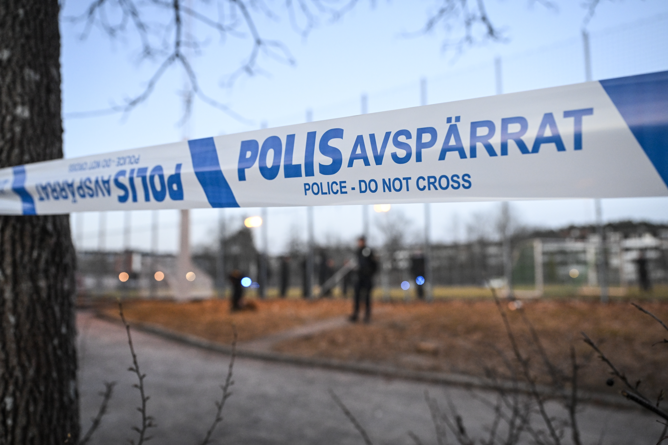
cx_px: 334
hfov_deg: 63.7
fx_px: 538
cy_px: 222
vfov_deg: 45.0
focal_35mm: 29
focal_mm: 29
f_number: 4
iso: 3200
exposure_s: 1/640
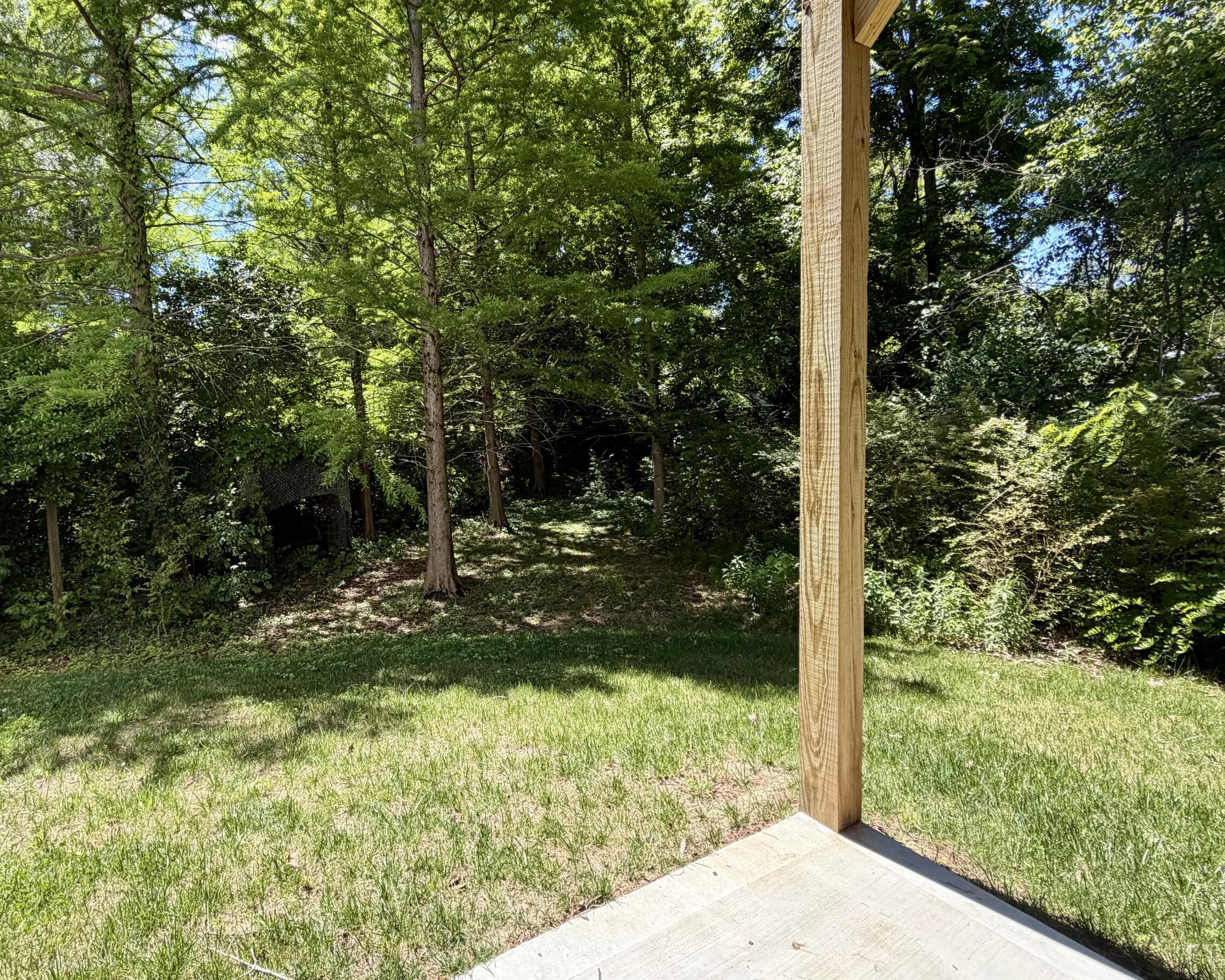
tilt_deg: -3.9
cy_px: 455
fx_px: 653
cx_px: 483
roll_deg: +0.1
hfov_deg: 85.2
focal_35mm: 18
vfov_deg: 73.7
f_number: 2.2
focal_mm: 2.22
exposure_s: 1/403
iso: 50
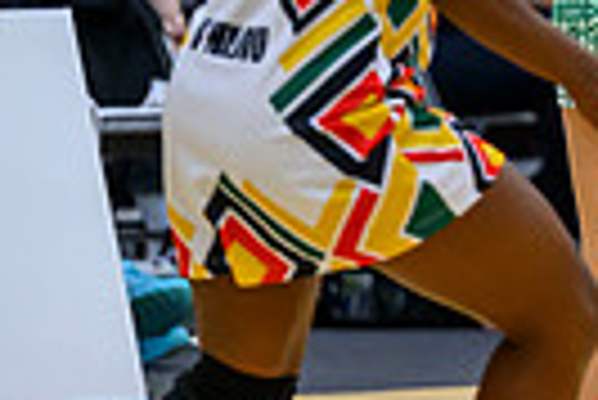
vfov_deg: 1.6
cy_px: -101
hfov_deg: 2.3
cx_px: 1295
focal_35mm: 889
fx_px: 14783
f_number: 2.8
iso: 4000
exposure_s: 1/1000
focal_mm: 200
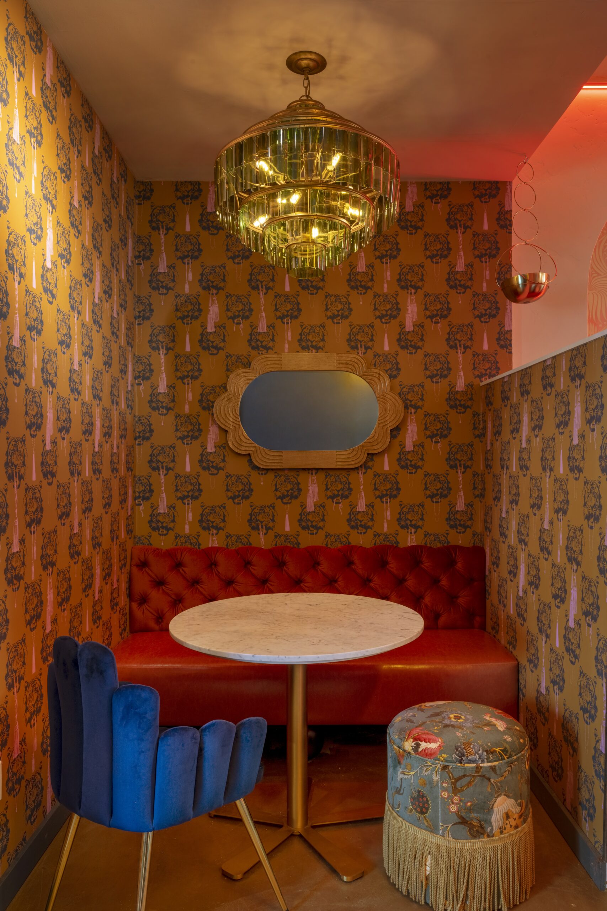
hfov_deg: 49.6
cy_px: 456
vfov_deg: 69.4
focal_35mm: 26
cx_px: 304
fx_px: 657
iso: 100
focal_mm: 26
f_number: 13
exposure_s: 1.6
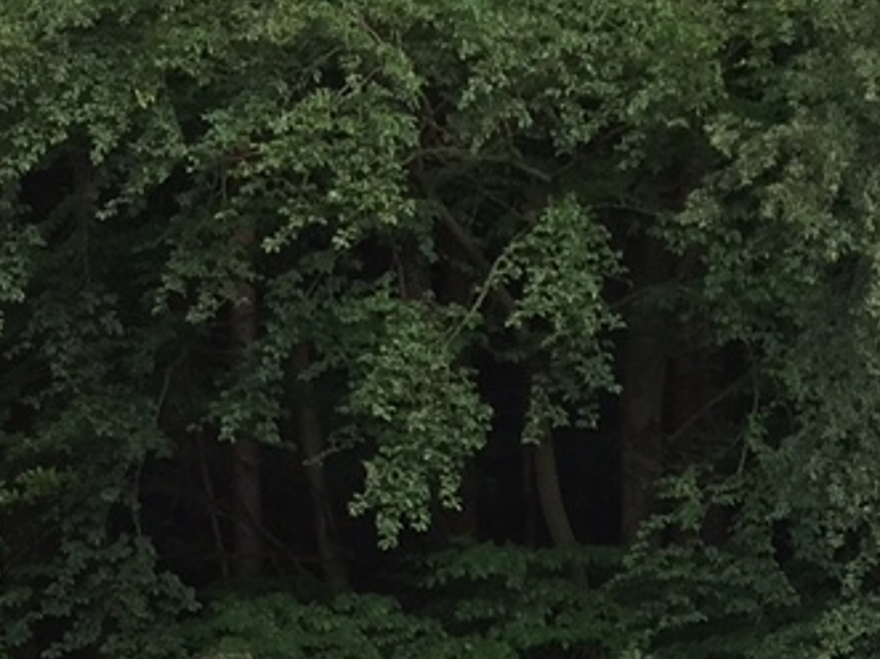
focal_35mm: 143
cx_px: 923
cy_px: 1145
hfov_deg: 13.6
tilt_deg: +0.0
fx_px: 3634
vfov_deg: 9.9
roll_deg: +0.1
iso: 32
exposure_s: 1/520
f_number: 2.2
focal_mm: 4.15
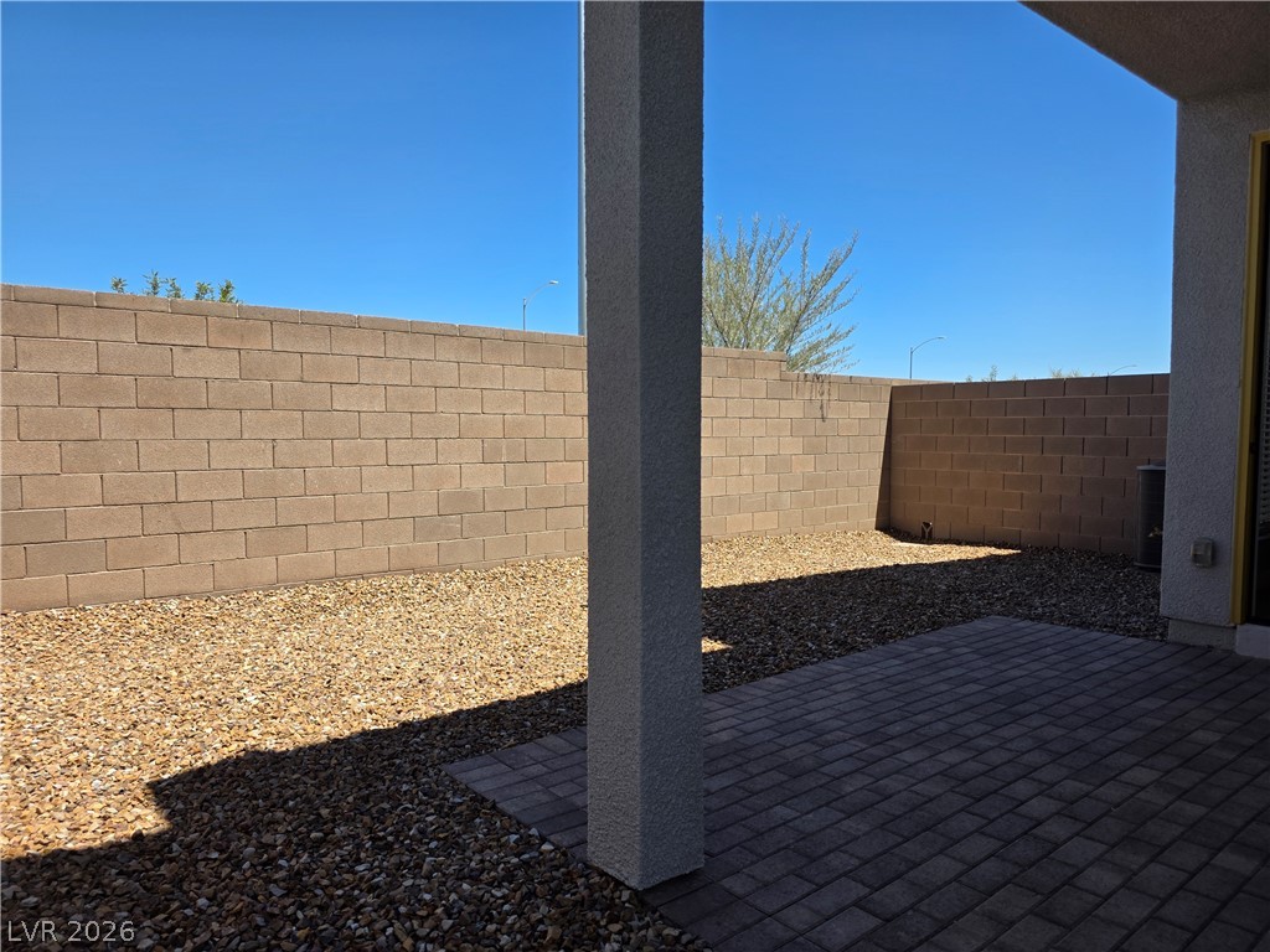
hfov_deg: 73.9
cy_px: 476
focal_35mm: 23
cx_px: 635
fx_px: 844
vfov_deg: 58.9
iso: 80
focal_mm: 6.3
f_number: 1.7
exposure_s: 1/4237
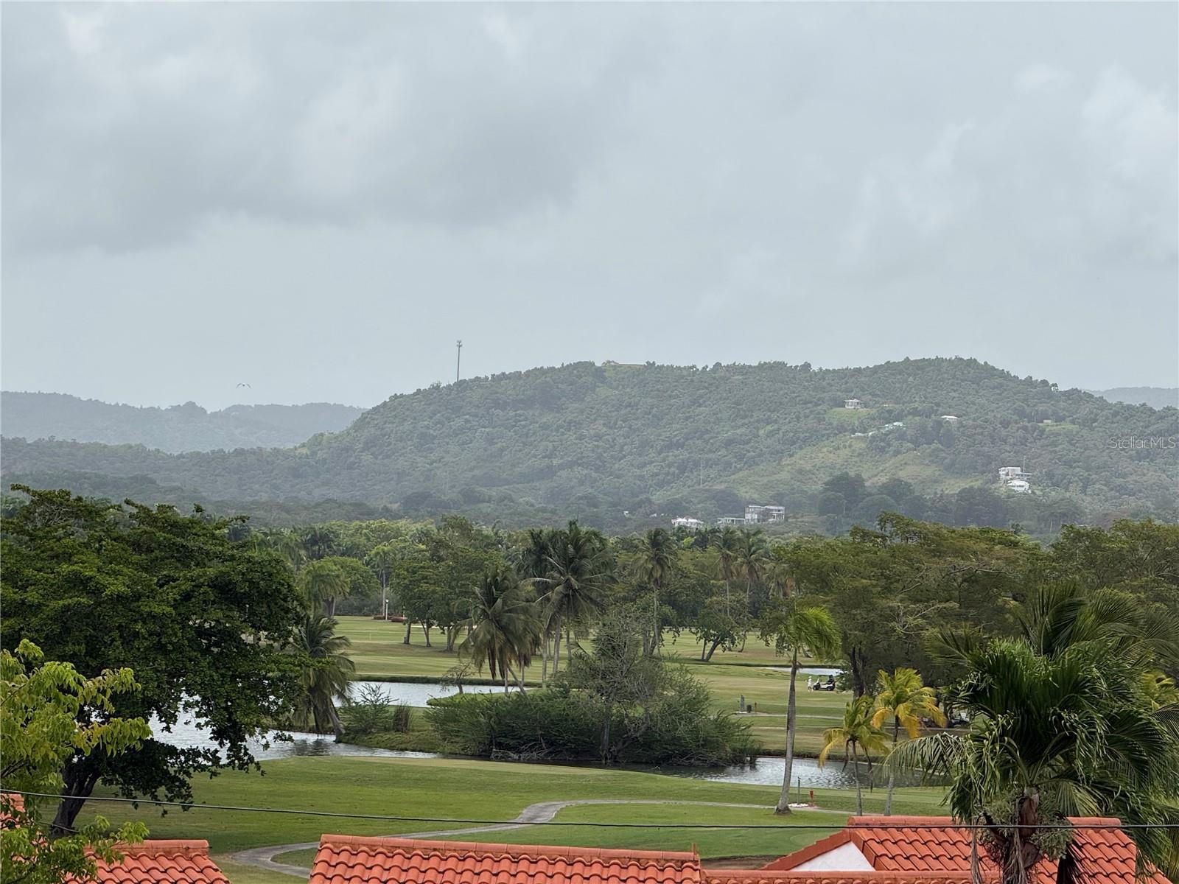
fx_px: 4087
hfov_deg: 16.4
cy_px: 442
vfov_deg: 12.3
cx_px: 590
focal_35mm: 120
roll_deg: -3.3
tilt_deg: +0.4
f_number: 2.8
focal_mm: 15.66
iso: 50
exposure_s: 1/2212
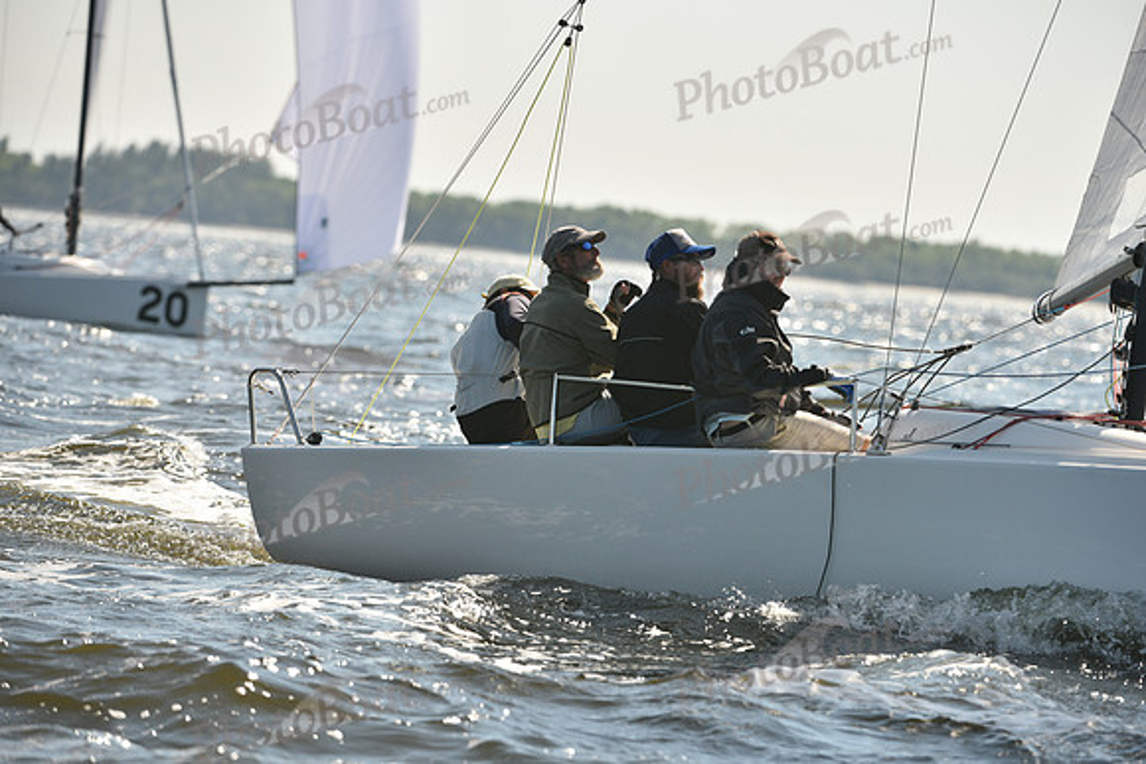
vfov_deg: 4.7
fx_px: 9233
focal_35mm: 290
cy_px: 382
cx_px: 573
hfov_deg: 7.1
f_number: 6.3
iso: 250
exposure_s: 1/1250
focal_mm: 290
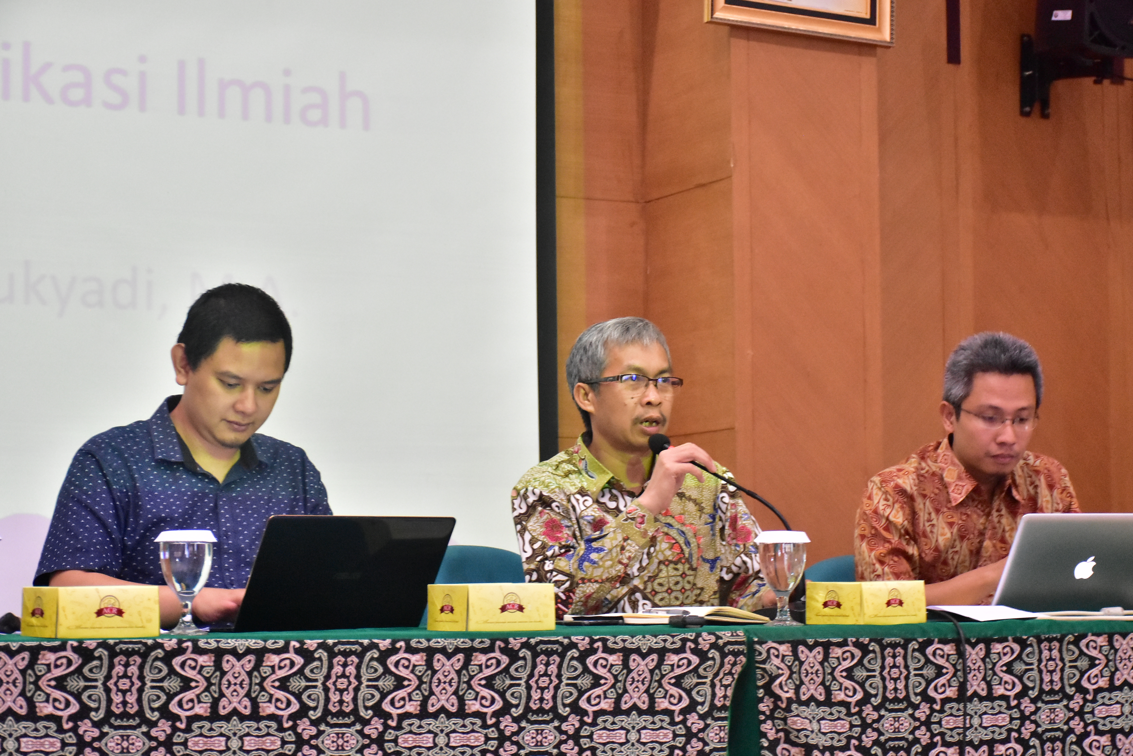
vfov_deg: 18.2
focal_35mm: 75
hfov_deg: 27.0
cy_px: 378
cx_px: 566
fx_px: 2361
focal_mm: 50
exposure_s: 1/15
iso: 3600
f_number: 4.8
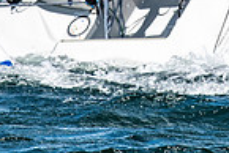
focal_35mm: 1803
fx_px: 11480
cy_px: -127
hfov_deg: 1.1
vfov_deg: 0.8
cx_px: 158
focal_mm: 300
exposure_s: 1/4000
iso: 400
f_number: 5.6
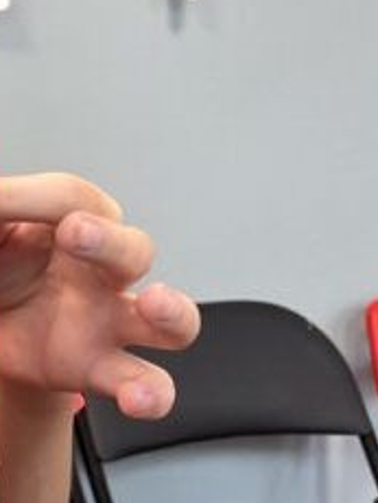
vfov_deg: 17.4
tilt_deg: -6.3
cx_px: -323
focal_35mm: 113
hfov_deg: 12.0
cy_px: 243
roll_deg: +3.1
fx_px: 1642
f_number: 1.6
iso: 100
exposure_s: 1/100
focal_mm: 5.1
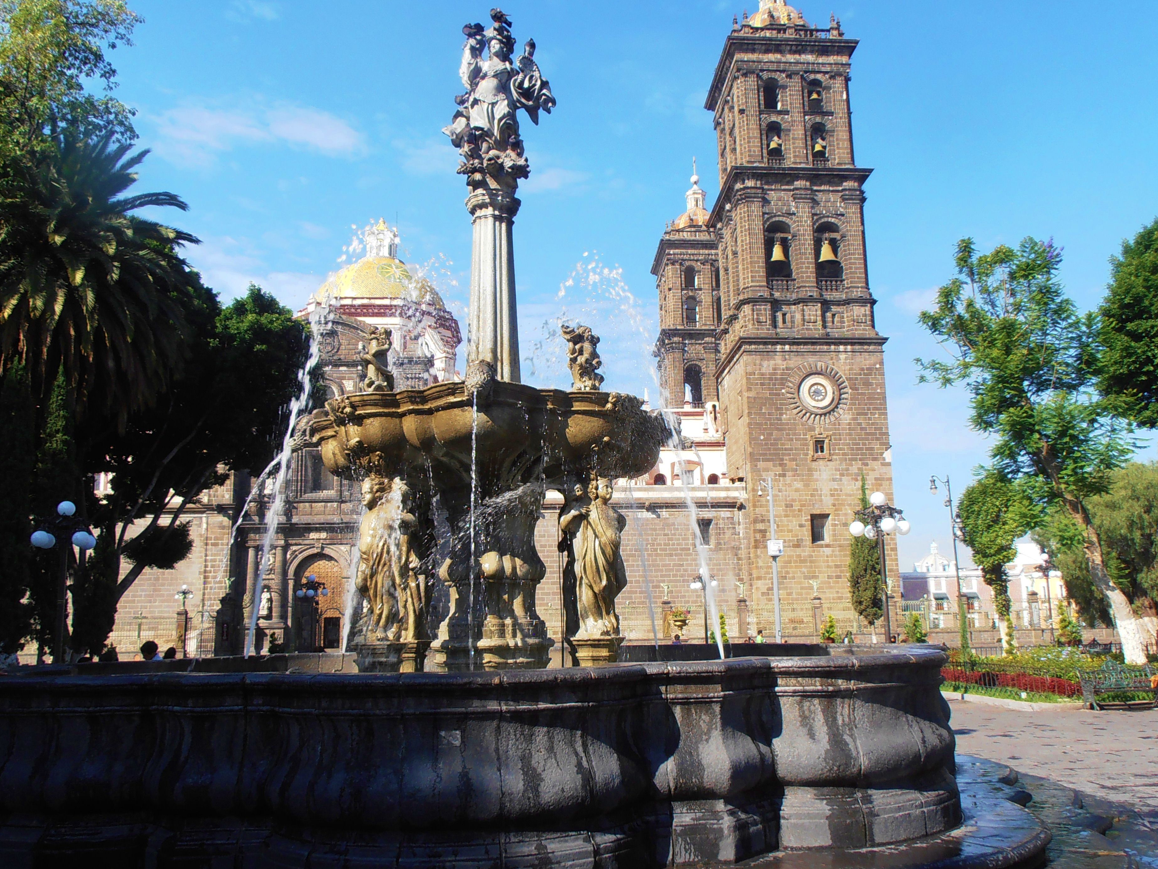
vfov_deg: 49.7
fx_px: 937
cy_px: 471
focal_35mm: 28
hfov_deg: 63.4
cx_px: 619
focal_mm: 4.2
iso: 80
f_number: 7.9
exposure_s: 1/100
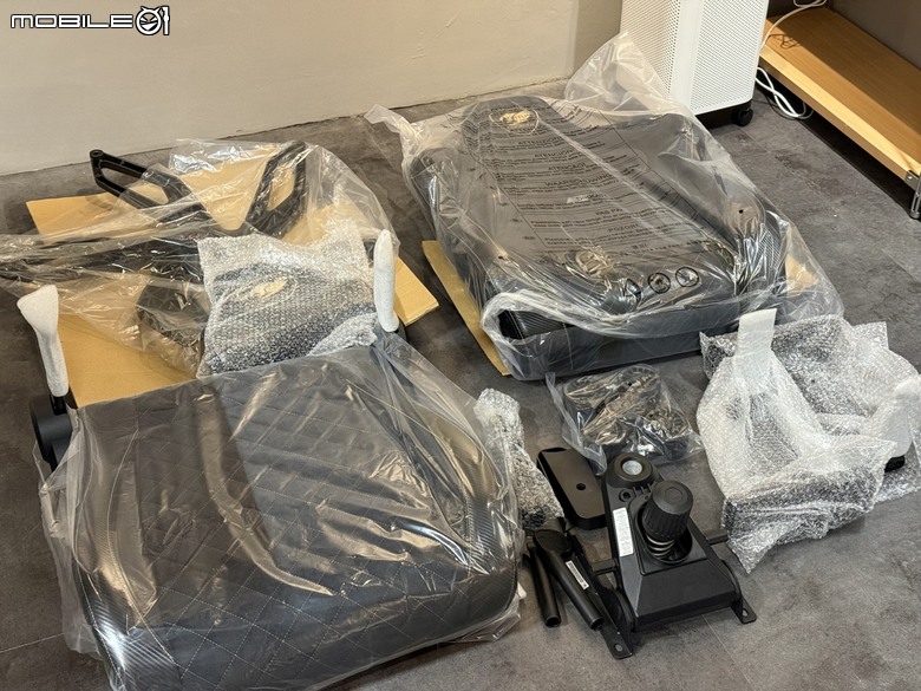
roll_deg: -0.4
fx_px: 1277
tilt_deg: -38.8
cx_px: 460
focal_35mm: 48
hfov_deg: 39.7
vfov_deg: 30.3
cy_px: 346
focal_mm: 6.76
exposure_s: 1/40
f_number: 1.78
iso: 320
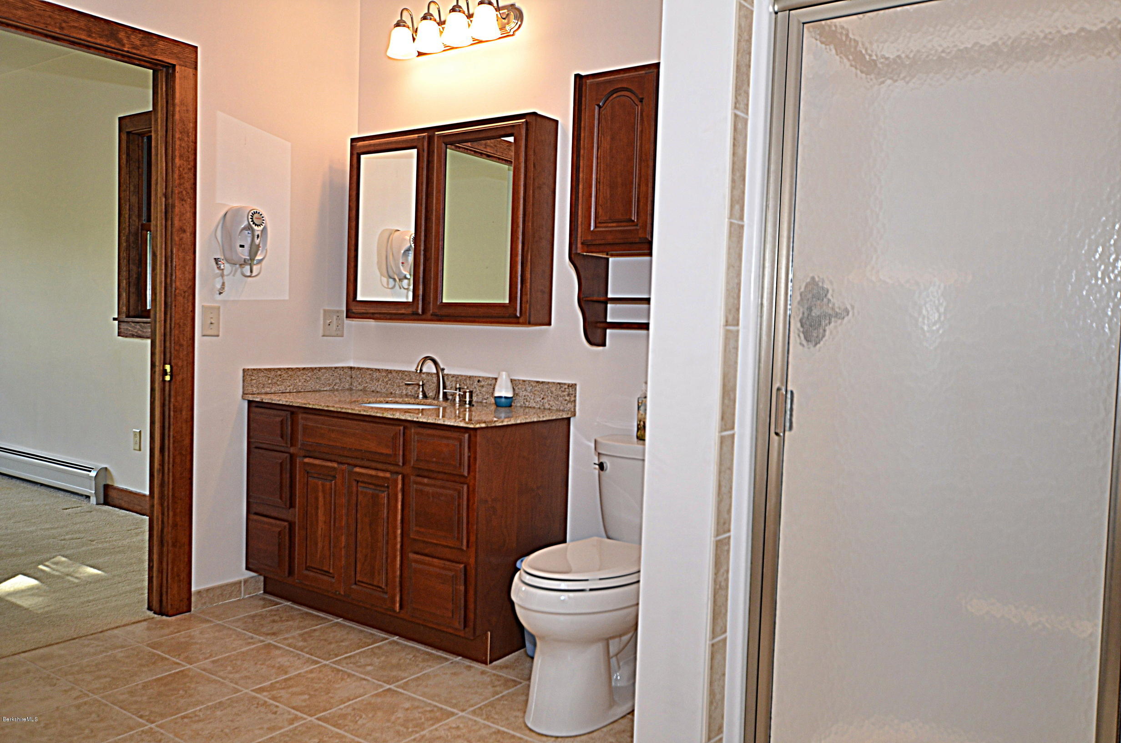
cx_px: 560
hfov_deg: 64.7
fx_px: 886
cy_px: 372
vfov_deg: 45.5
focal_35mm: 28
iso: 250
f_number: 4
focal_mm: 19
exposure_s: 1/60
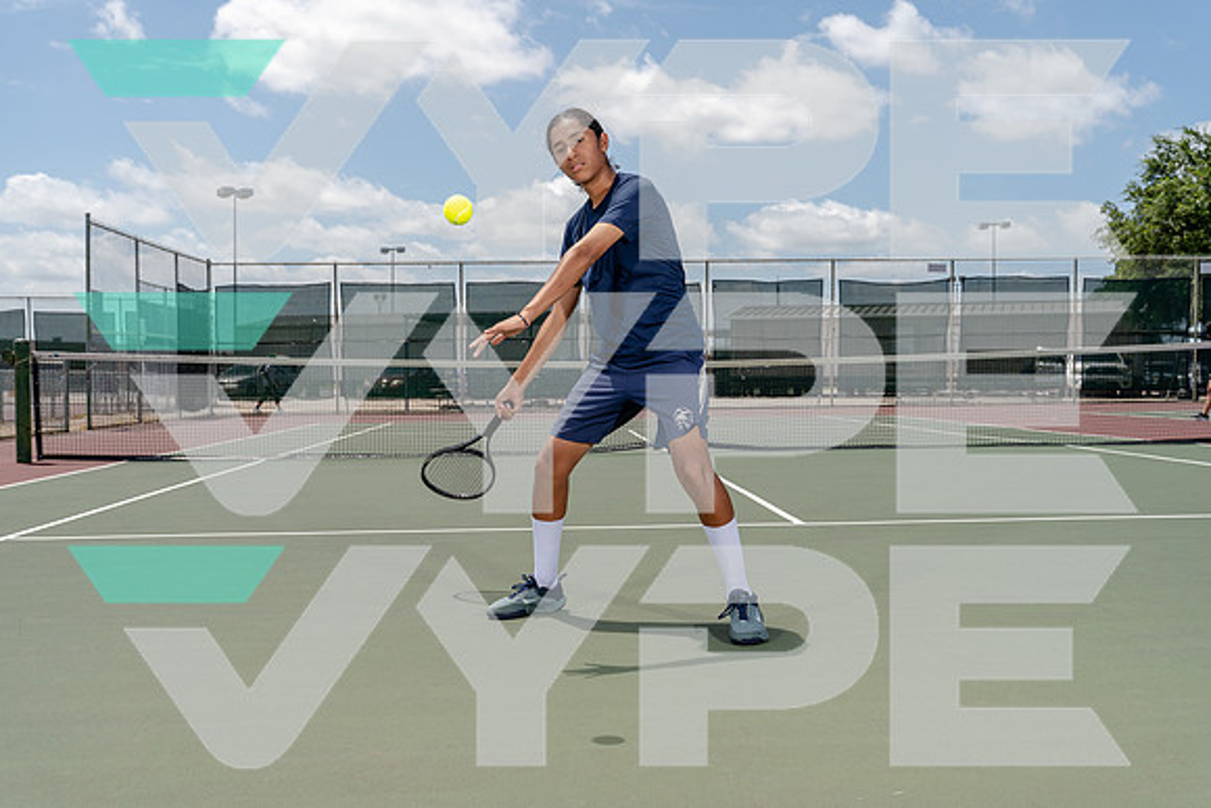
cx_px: 606
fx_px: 1279
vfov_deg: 35.1
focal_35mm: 38
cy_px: 404
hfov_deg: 50.7
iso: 250
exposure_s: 1/1250
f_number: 7.1
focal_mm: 38
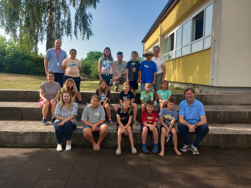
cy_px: 94
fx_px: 196
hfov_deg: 65.3
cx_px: 126
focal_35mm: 27
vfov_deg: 51.4
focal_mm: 4
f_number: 1.8
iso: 20
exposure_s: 1/260
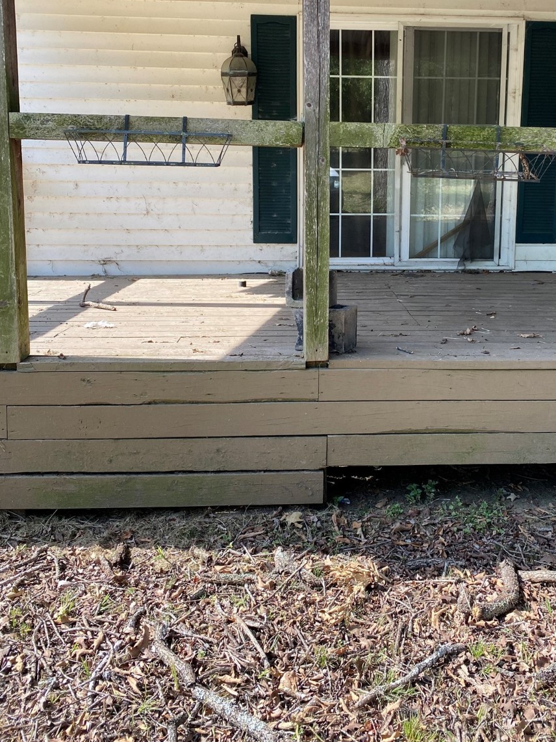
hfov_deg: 40.3
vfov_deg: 51.7
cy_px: 248
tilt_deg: -5.7
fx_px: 749
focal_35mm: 35
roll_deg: -1.0
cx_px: 364
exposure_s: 1/347
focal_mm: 4.25
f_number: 1.8
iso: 32
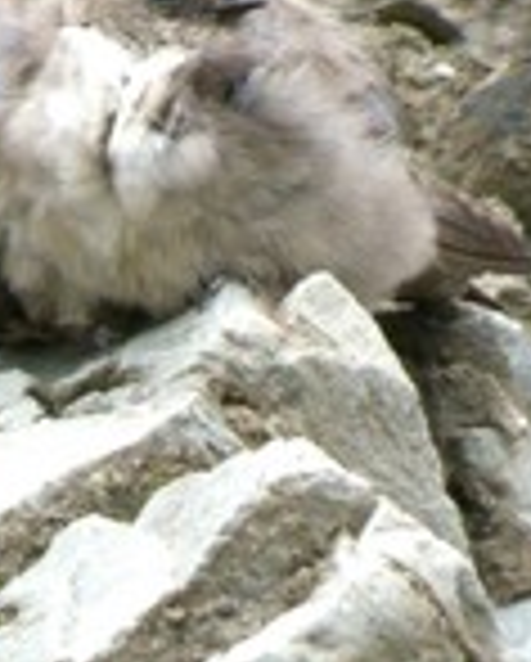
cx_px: -225
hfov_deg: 4.5
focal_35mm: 343
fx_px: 6724
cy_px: -23
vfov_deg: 5.6
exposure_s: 1/125
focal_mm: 26.3
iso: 759
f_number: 5.3
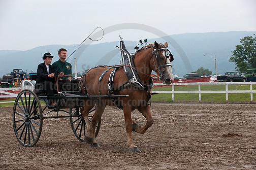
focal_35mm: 110
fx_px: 781
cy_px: 85
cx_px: 128
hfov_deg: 18.6
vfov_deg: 12.4
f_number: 5.6
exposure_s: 1/1000
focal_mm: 110
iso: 800
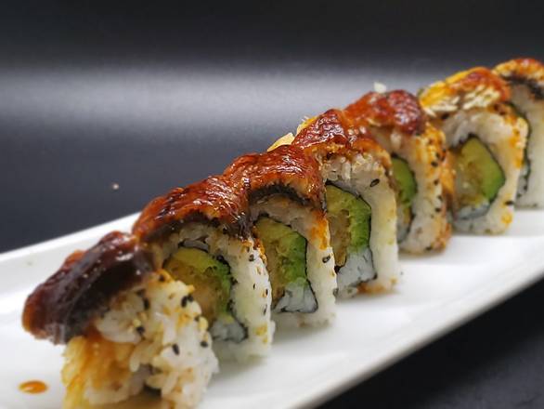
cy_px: 204
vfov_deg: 53.1
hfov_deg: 67.3
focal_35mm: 26
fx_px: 409
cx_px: 272
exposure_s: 1/60
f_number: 1.5
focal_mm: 4.3
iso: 125
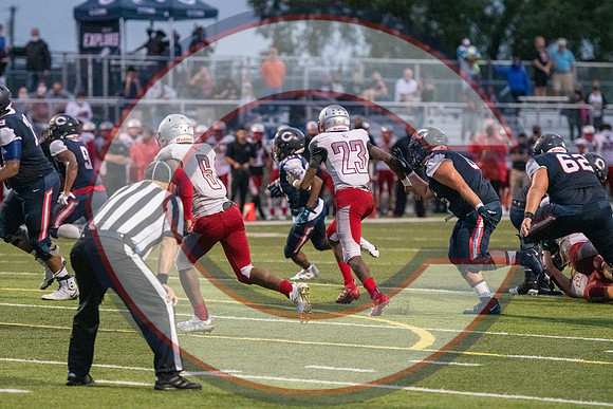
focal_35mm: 225
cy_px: 204
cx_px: 306
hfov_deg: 9.1
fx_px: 3832
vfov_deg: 6.1
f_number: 2.8
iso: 16000
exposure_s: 1/2500
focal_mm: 150
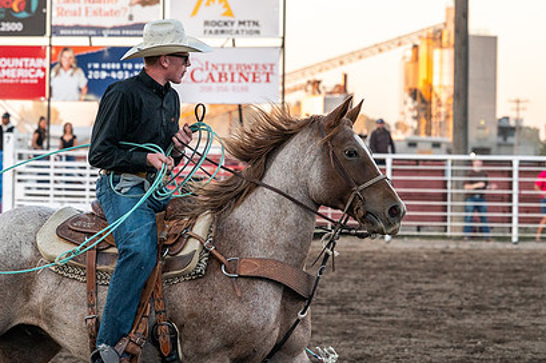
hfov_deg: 13.8
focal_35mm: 149
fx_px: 2258
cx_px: 188
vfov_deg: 9.2
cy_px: 141
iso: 1000
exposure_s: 1/1600
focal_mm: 95
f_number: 4.5
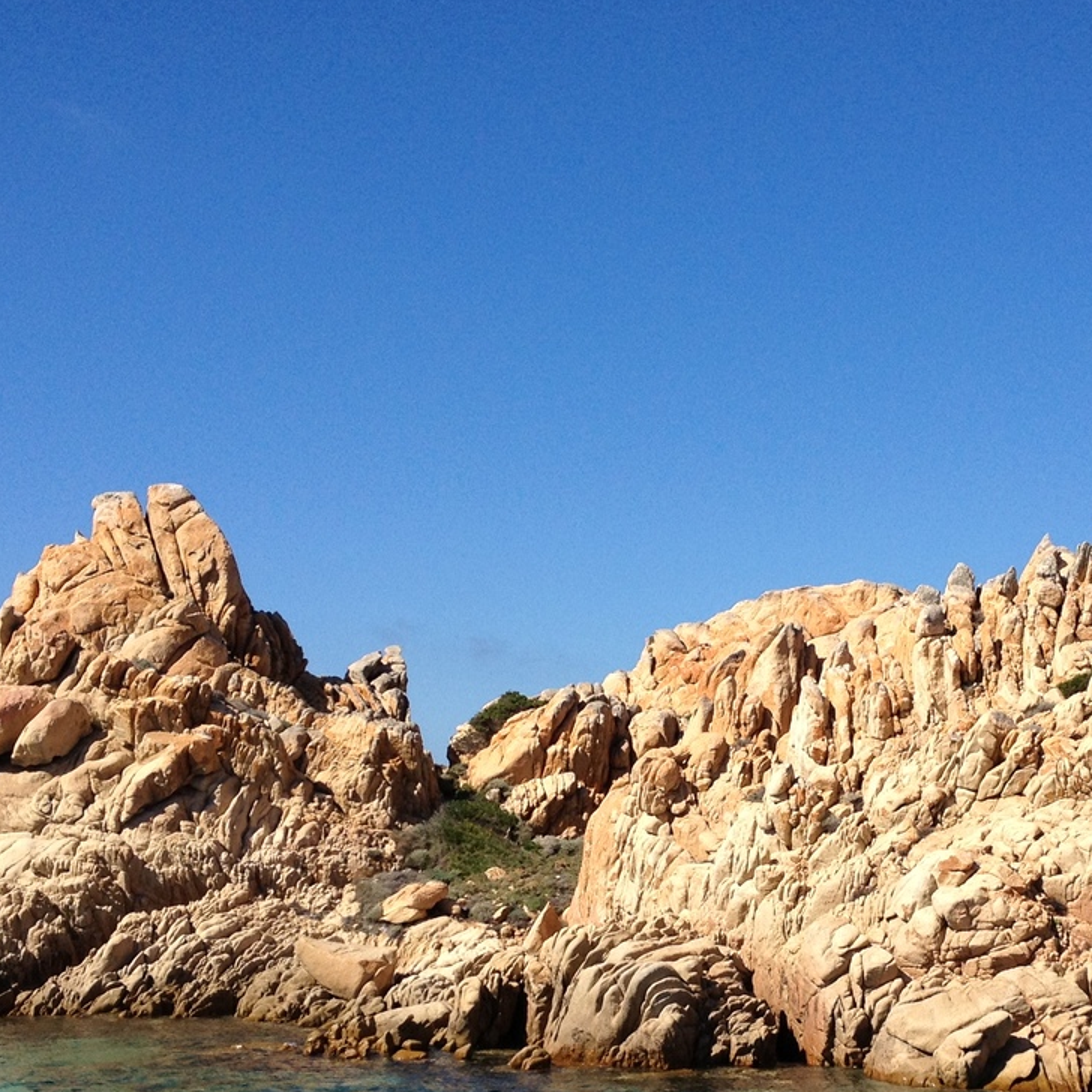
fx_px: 2427
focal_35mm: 68
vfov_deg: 25.1
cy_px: 790
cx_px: 777
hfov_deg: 25.1
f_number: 2.4
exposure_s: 1/2304
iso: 64
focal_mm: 4.28
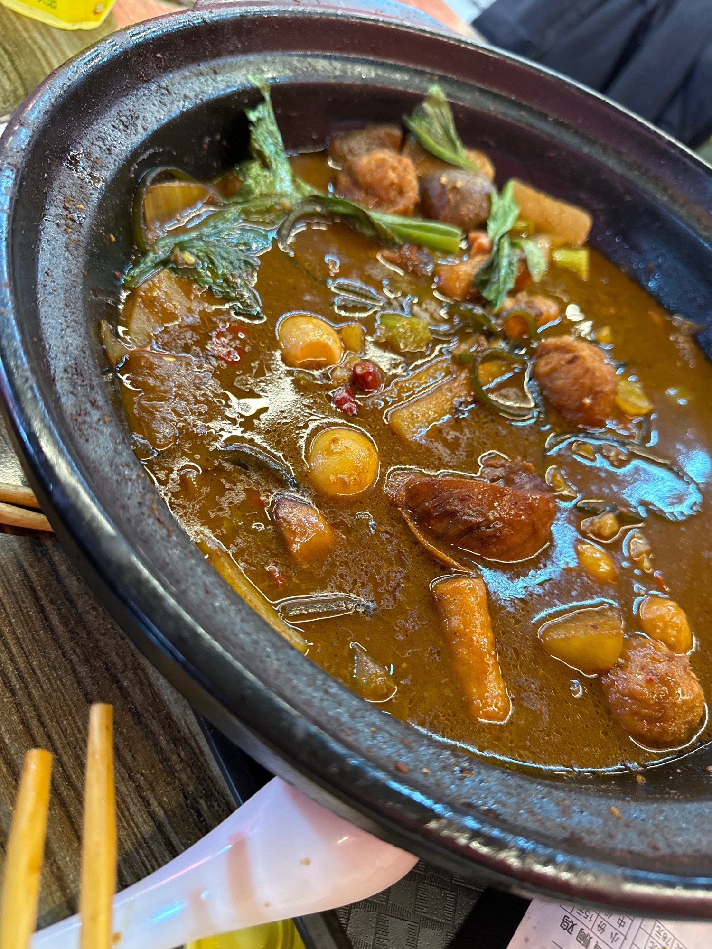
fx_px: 658
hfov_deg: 56.8
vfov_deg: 71.6
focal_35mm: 24
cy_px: 474
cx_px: 356
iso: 400
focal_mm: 6.86
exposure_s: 1/50
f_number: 1.78
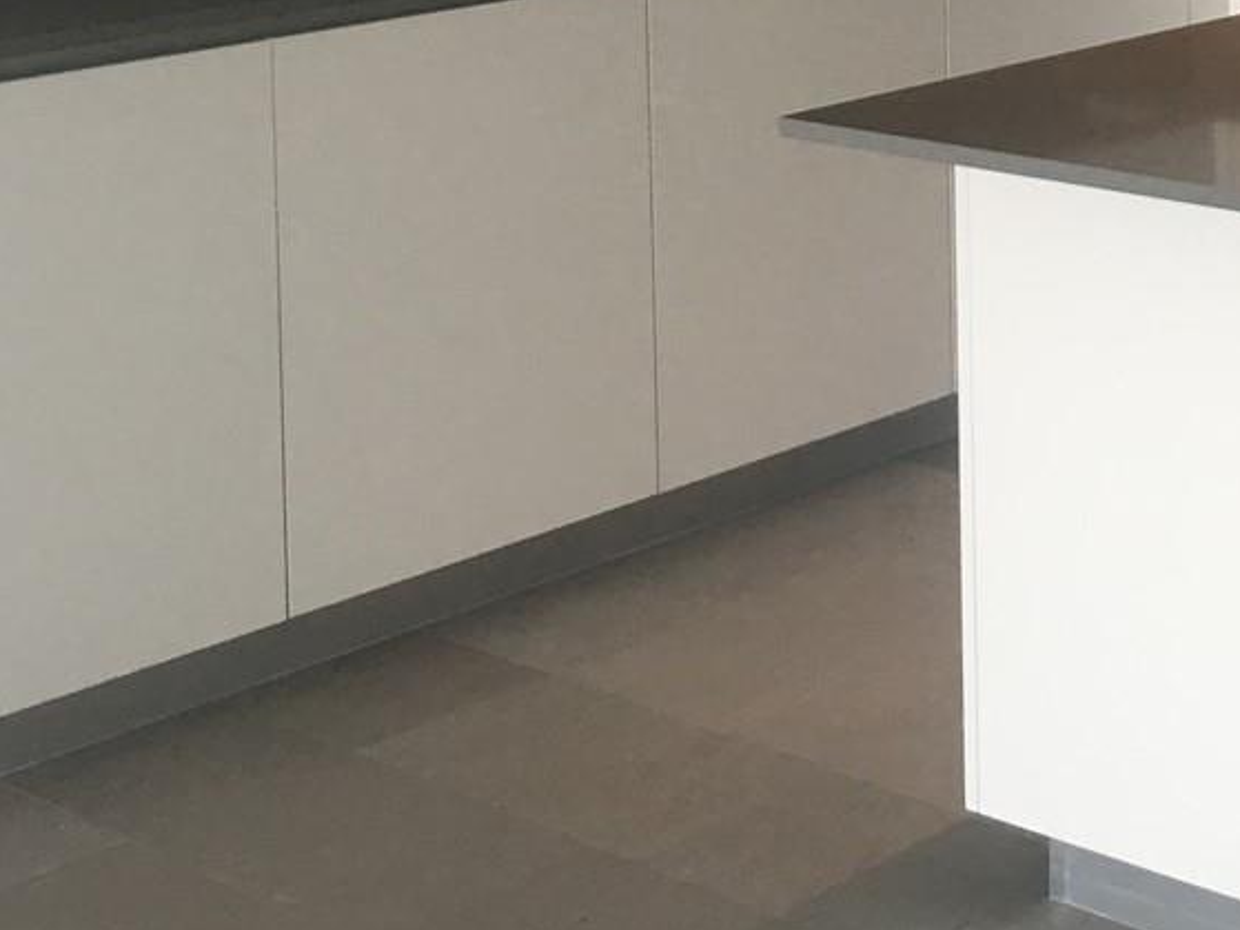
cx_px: 1378
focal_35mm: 83
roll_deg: +0.8
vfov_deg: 16.8
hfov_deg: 22.2
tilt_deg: -4.2
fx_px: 2973
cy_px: -251
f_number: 2.2
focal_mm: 4.15
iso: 25
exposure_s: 1/40
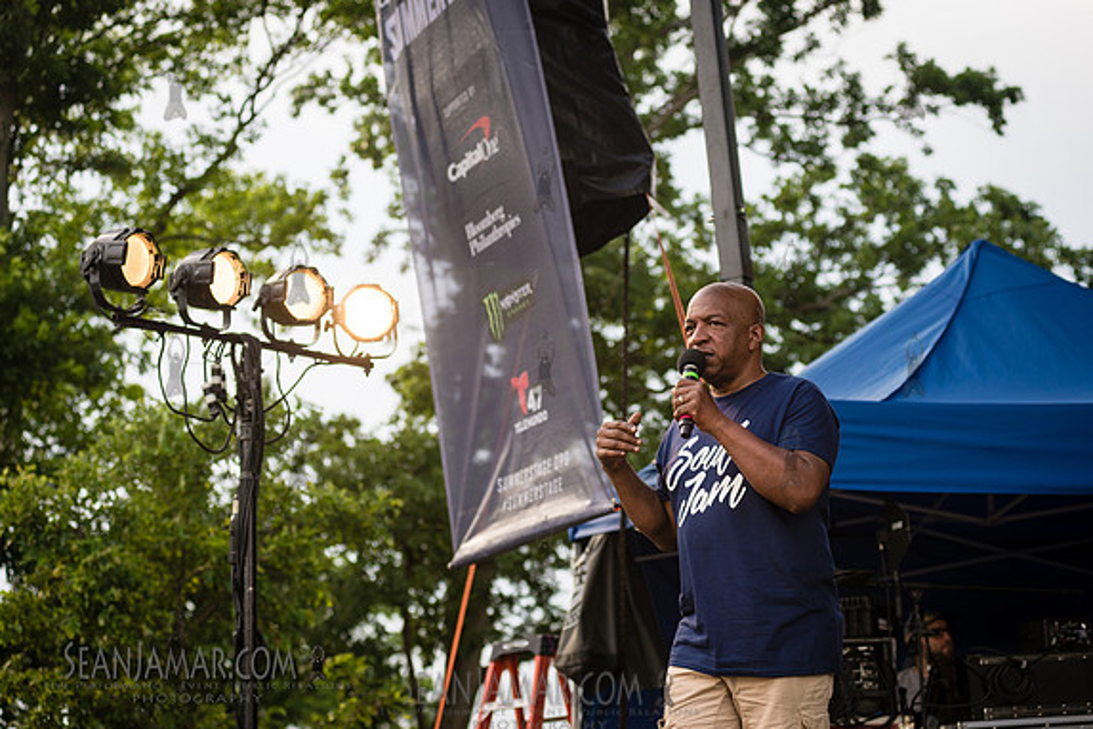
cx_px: 544
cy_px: 364
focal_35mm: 81
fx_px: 2459
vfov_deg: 16.9
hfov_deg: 25.1
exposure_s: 1/500
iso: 320
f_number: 5
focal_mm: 80
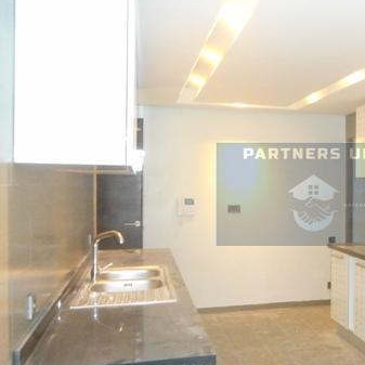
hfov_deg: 38.0
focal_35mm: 42
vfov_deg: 40.0
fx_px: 501
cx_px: 312
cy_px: 194
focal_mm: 4.5
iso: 1100
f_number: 3.7
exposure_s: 1/25
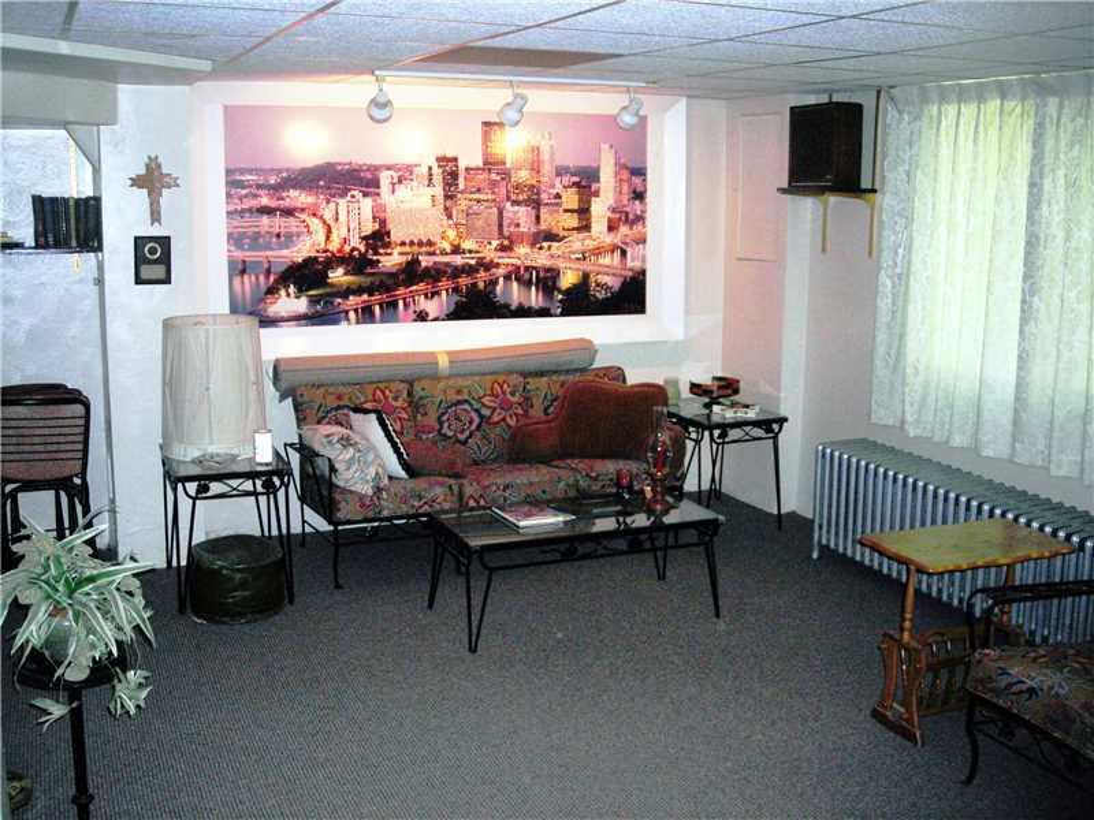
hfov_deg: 49.0
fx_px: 1201
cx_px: 547
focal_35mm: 38
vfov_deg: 37.7
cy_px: 410
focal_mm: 6.3
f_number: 3.2
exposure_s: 1/60.1
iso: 66
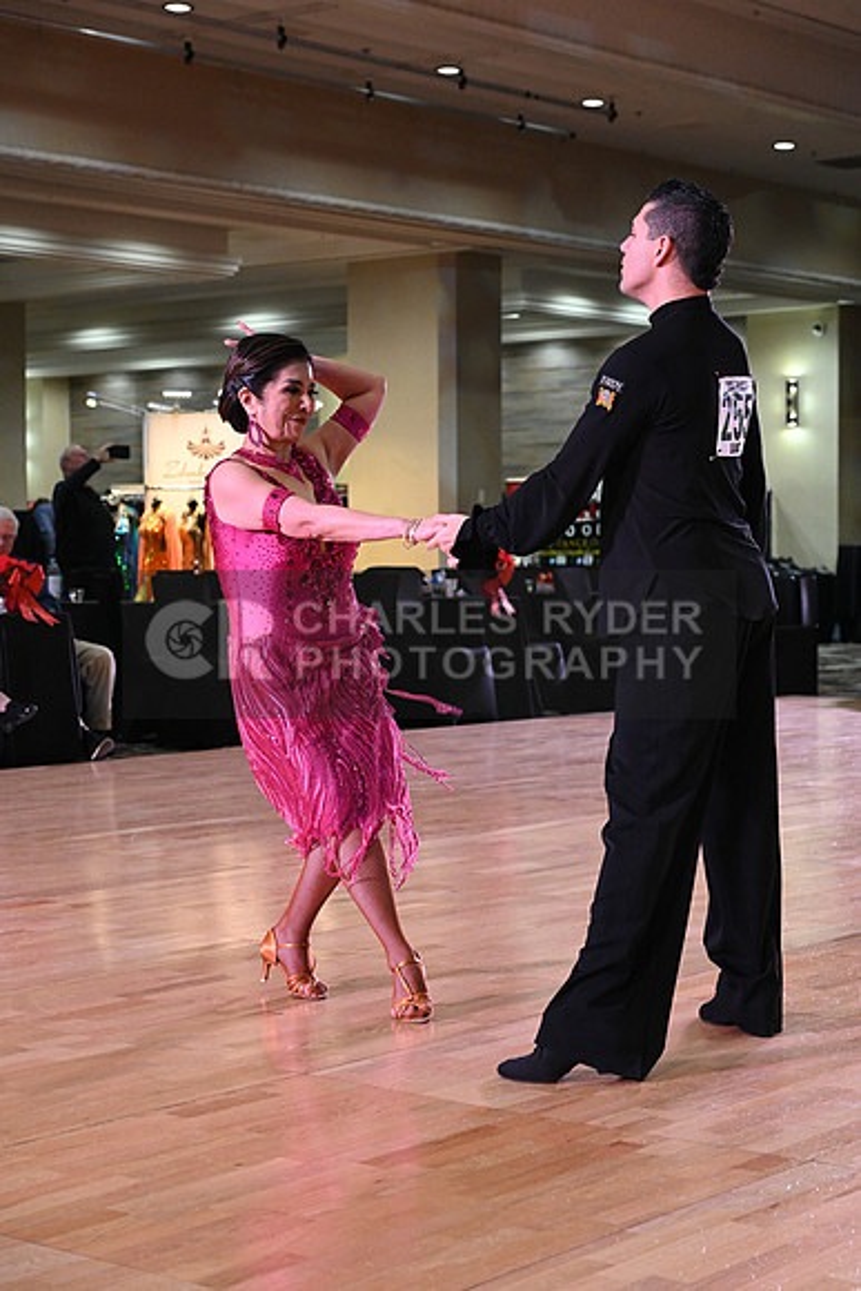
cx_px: 430
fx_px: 2294
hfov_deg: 21.3
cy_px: 646
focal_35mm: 64
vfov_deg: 31.4
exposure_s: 1/320
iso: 5000
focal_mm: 64
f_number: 5.6
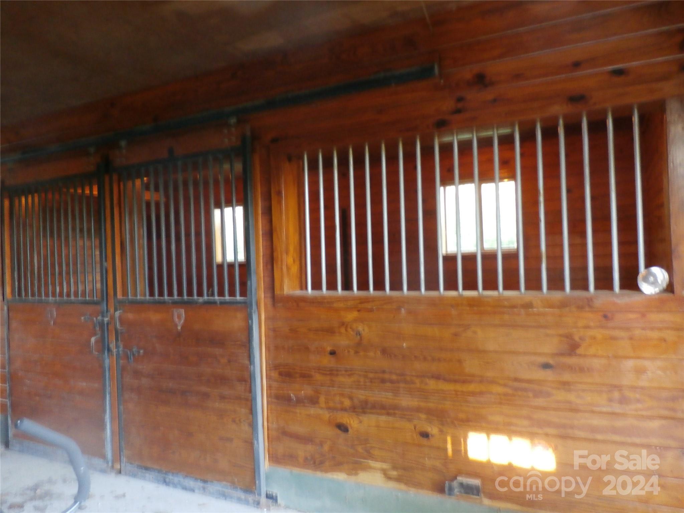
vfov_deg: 54.9
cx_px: 342
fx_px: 494
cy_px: 256
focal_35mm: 25
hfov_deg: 69.4
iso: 400
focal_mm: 4.5
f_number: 3
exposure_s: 1/8
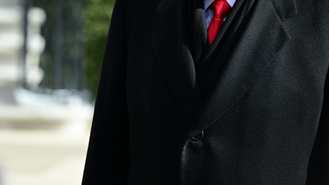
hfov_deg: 8.1
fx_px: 2320
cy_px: 19
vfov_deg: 4.6
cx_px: 203
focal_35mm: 266
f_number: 4
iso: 90
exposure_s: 1/500
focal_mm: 160
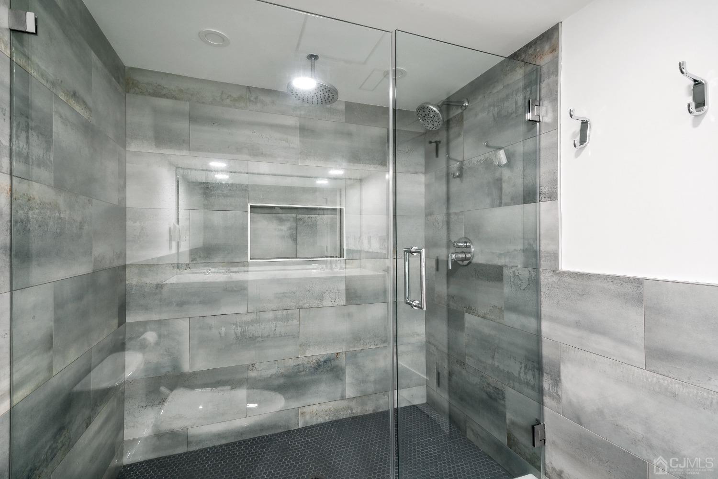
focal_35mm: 16
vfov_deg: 73.7
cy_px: 240
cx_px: 359
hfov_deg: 96.7
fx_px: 319
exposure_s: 1/4
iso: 200
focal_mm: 16
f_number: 11
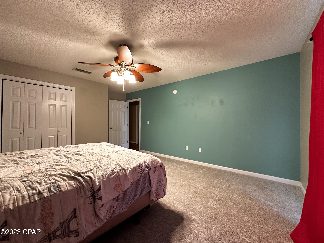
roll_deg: -0.3
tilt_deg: +0.9
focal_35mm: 14
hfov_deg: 102.1
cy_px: 122
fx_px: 131
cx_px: 162
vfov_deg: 85.7
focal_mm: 2.22
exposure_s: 1/60
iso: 400
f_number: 2.2
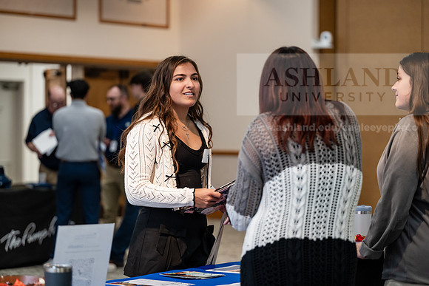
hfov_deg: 20.4
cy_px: 143
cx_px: 214
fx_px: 1192
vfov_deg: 13.7
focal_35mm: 100
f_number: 2.8
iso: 1250
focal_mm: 100
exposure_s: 1/200
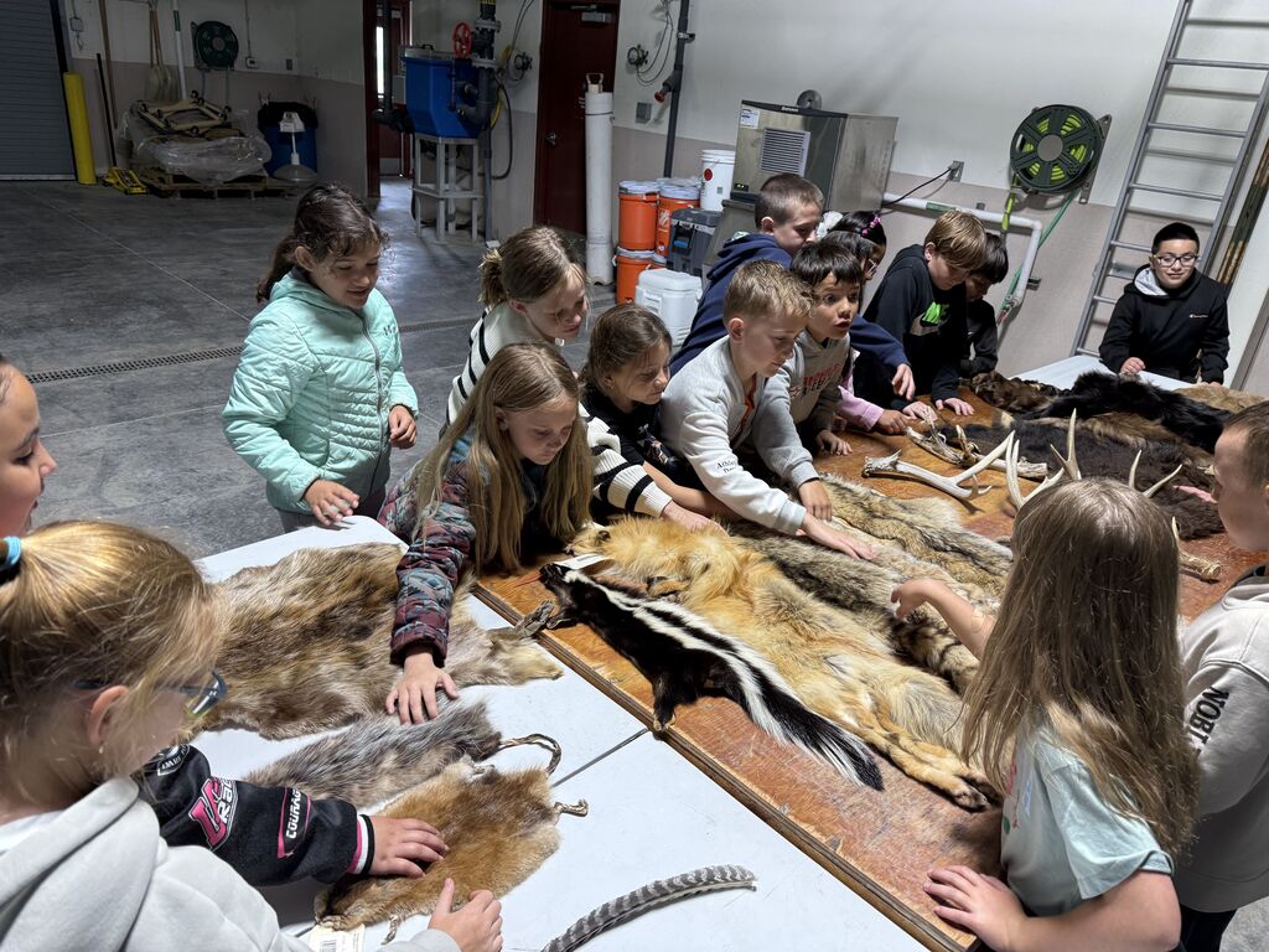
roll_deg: -6.5
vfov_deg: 56.8
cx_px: 634
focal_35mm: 24
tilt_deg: -25.2
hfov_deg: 71.6
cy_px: 476
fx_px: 880
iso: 160
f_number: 1.78
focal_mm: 6.76
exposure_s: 1/60
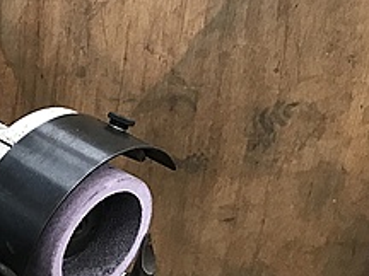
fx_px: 885
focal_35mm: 83
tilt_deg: -28.3
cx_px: -164
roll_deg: +0.2
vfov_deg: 17.7
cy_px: 174
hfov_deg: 20.6
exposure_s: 1/15
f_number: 1.8
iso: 40
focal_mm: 3.99
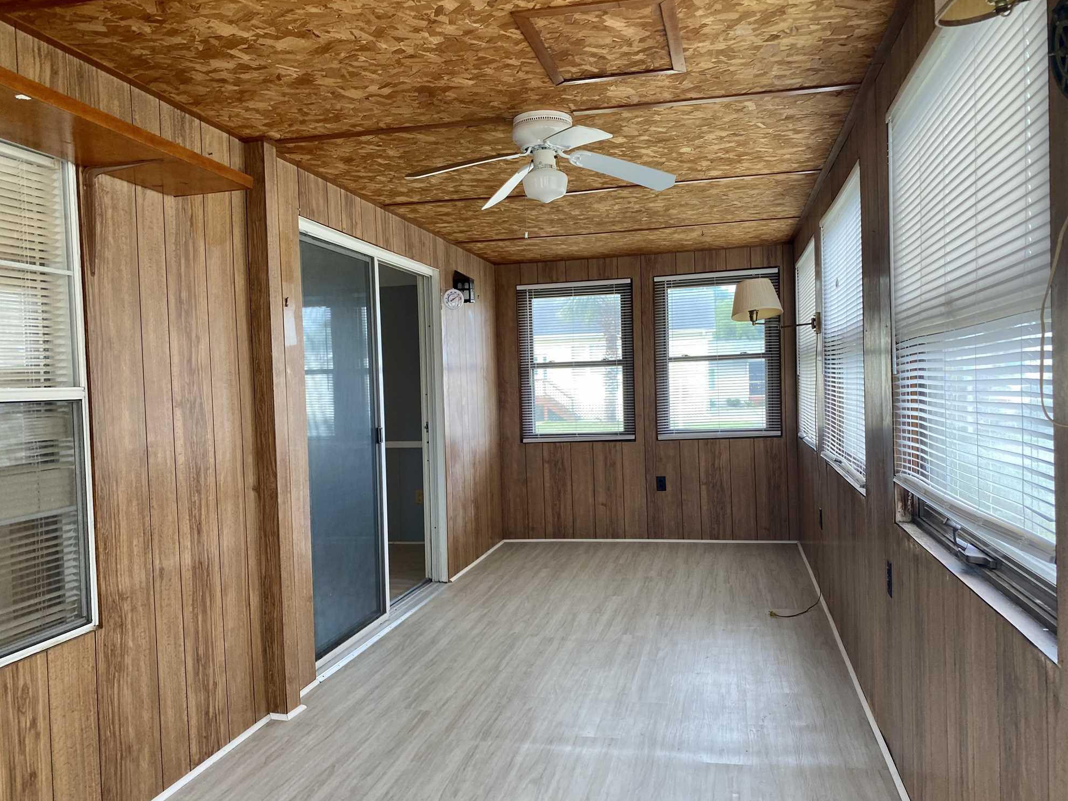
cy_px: 405
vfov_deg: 51.4
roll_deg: +1.4
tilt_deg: -2.2
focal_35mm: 27
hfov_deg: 65.3
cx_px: 544
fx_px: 833
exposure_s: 1/121
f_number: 1.8
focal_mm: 4.25
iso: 100
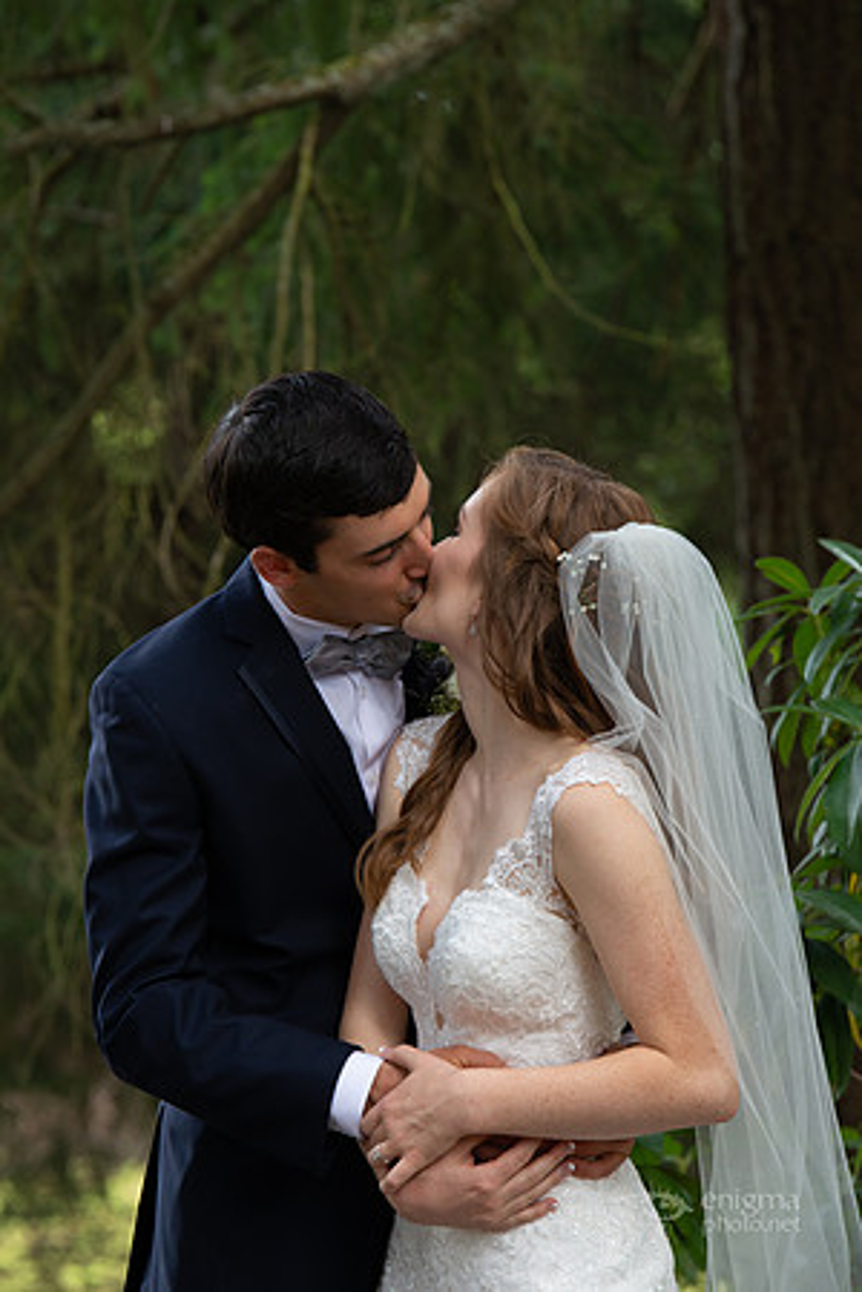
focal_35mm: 200
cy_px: 646
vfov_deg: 10.3
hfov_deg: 6.9
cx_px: 431
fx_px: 7183
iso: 800
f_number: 9
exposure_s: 1/160
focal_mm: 200
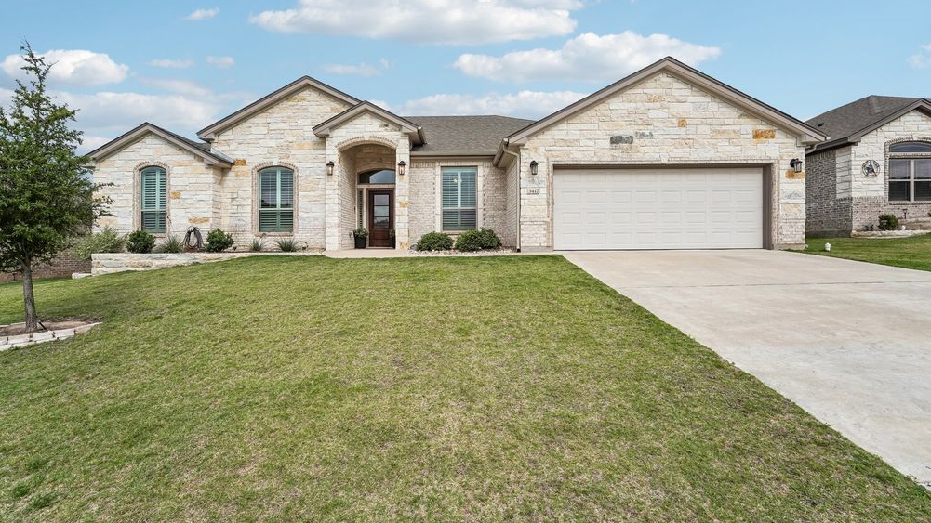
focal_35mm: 15
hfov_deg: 103.0
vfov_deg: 70.2
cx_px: 459
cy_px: 224
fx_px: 370
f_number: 8
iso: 400
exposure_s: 1/800
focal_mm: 14
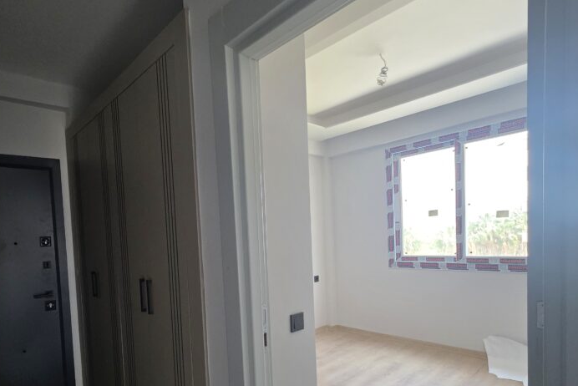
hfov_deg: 82.3
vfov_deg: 60.7
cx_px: 215
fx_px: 321
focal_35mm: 20
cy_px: 253
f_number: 1.9
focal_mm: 2.2
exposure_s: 1/200
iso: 320
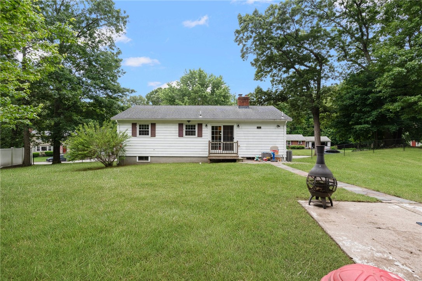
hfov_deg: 93.3
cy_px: 140
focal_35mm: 17
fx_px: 199
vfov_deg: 70.4
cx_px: 211
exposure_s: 1/640
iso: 500
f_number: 7.1
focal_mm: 17
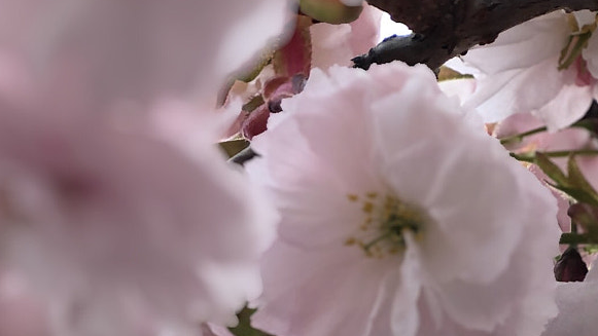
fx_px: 2712
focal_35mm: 171
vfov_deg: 6.8
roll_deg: -6.8
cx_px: 136
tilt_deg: +41.7
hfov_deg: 12.5
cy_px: 782
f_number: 2.8
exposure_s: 1/120
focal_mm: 6.6
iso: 32
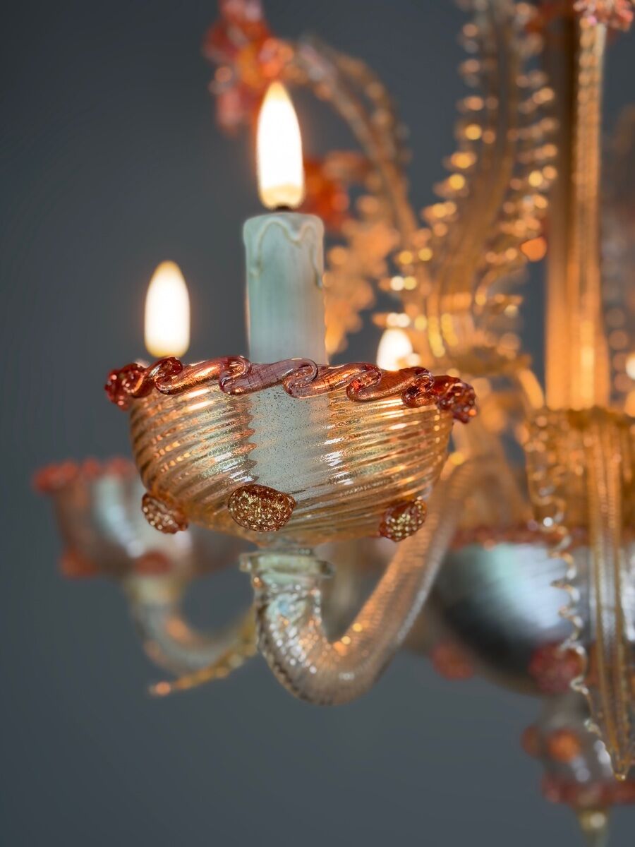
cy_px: 424
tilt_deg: +7.5
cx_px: 318
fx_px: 1174
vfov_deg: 39.7
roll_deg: +0.4
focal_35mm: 48
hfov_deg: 30.3
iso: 64
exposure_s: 1/100
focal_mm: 6.76
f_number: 1.78
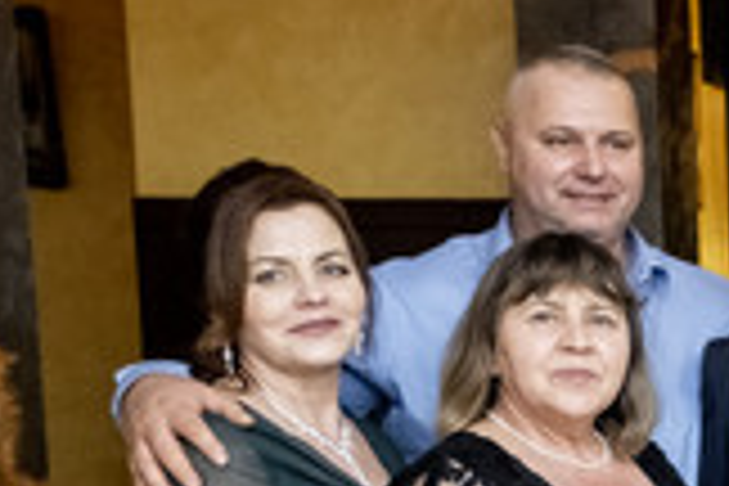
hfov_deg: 16.2
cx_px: 1346
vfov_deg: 12.6
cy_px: 623
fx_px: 2126
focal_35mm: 105
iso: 1600
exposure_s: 1/125
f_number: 2.8
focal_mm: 17.6
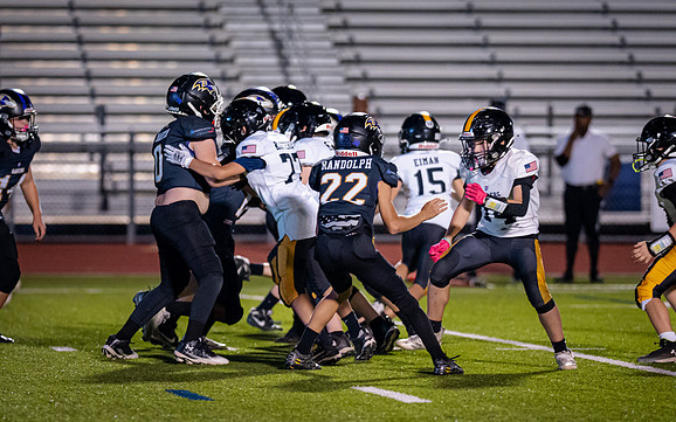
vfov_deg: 4.2
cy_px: 198
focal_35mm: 316
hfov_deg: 6.6
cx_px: 324
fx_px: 5821
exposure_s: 1/1250
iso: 2000
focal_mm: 135
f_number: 1.8
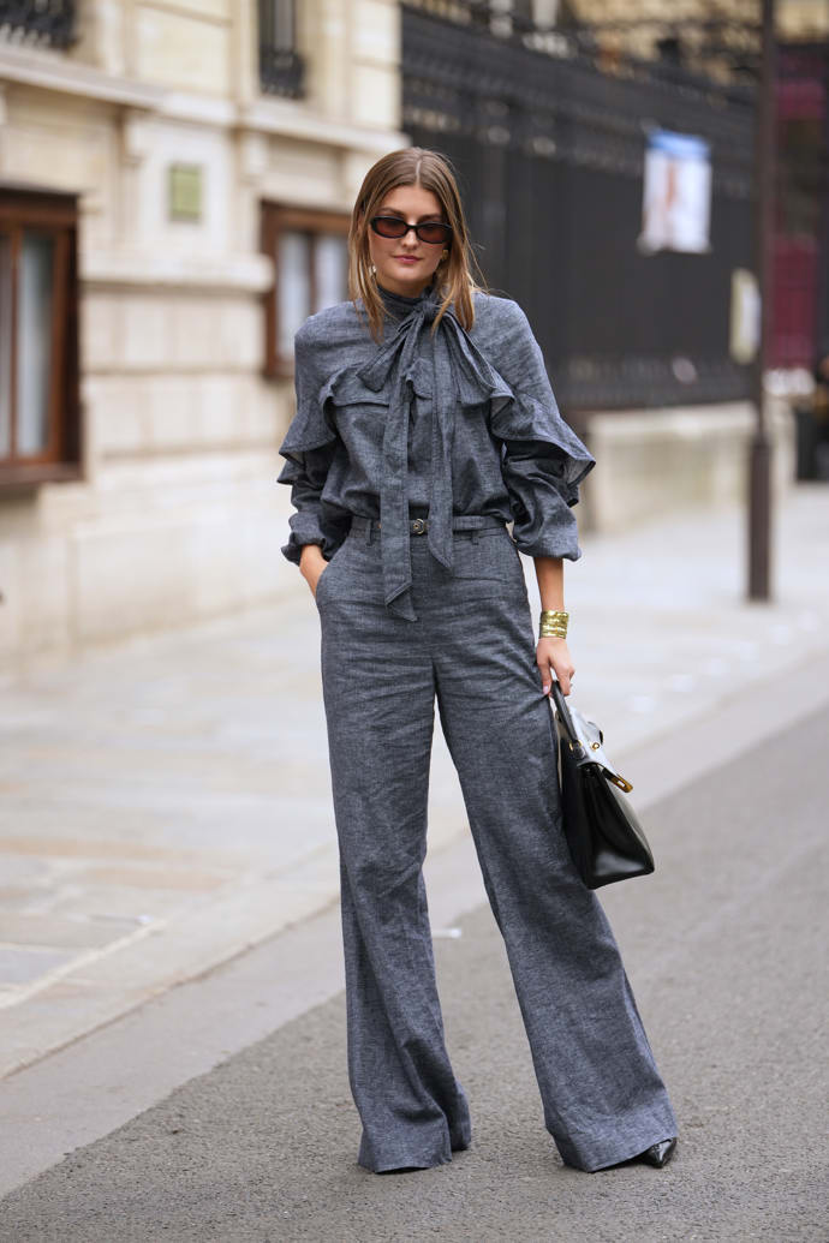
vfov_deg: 16.9
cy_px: 622
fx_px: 4179
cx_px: 414
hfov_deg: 11.3
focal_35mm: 121
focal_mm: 121
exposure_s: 1/1000
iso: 250
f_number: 2
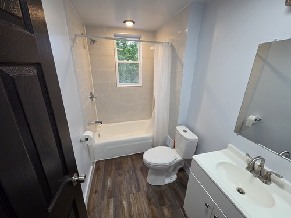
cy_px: 109
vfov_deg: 89.9
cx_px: 146
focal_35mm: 13
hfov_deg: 106.2
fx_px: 109
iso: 200
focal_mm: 2.2
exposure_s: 1/120
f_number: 2.2
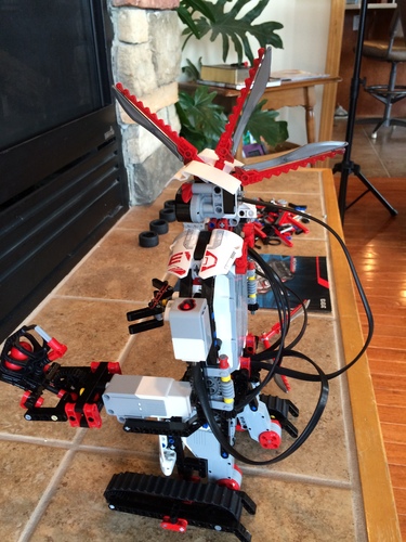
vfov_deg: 60.0
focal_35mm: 30
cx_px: 203
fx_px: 469
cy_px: 271
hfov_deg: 46.8
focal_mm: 4.12
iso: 125
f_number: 2.2
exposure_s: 1/30
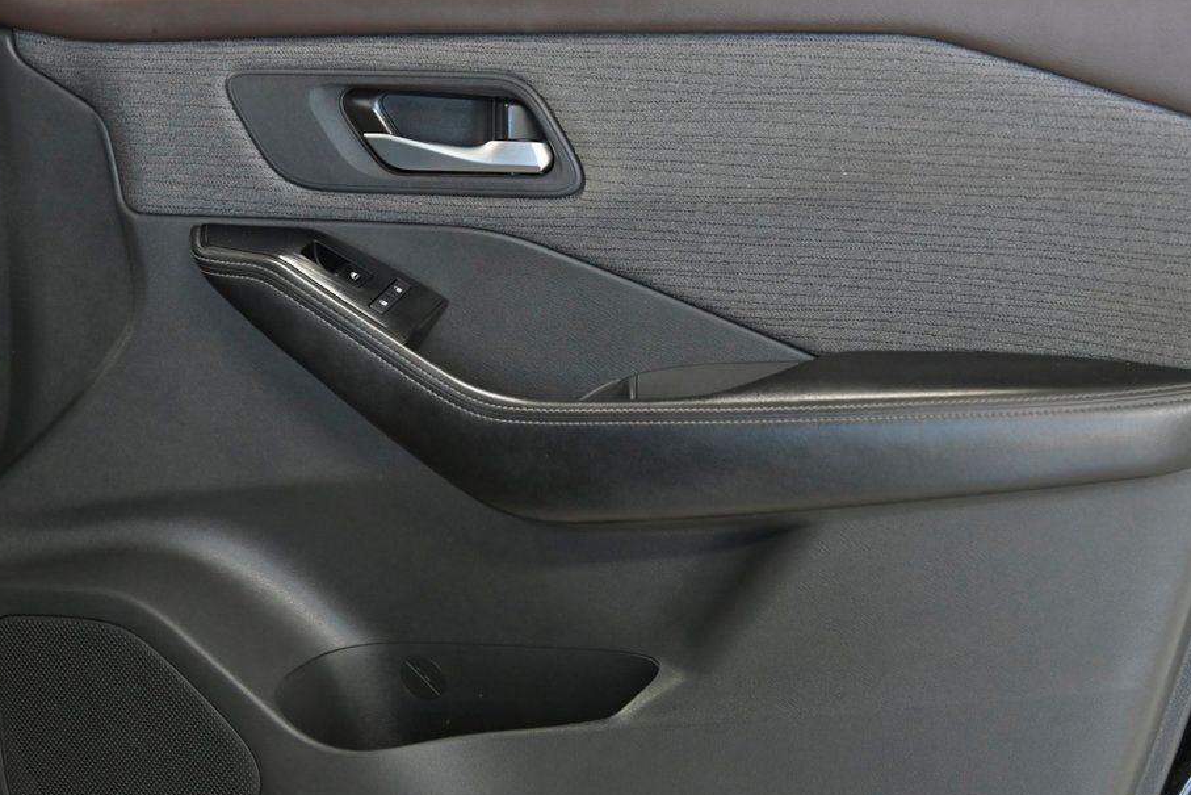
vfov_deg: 17.3
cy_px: 400
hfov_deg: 25.7
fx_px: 2614
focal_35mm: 79
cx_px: 630
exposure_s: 1/250
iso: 2500
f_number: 4.5
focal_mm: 70
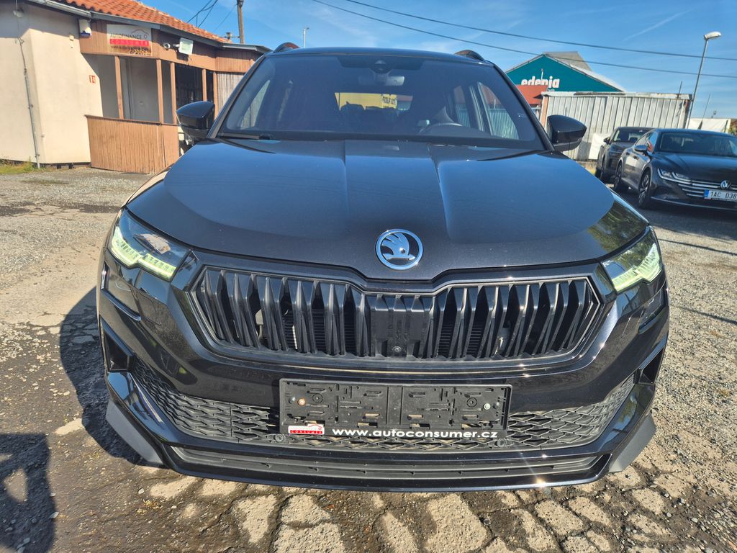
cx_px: 368
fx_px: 490
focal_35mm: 23
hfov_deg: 73.9
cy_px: 276
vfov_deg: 58.9
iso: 25
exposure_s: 1/1368
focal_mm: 5.4
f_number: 1.8
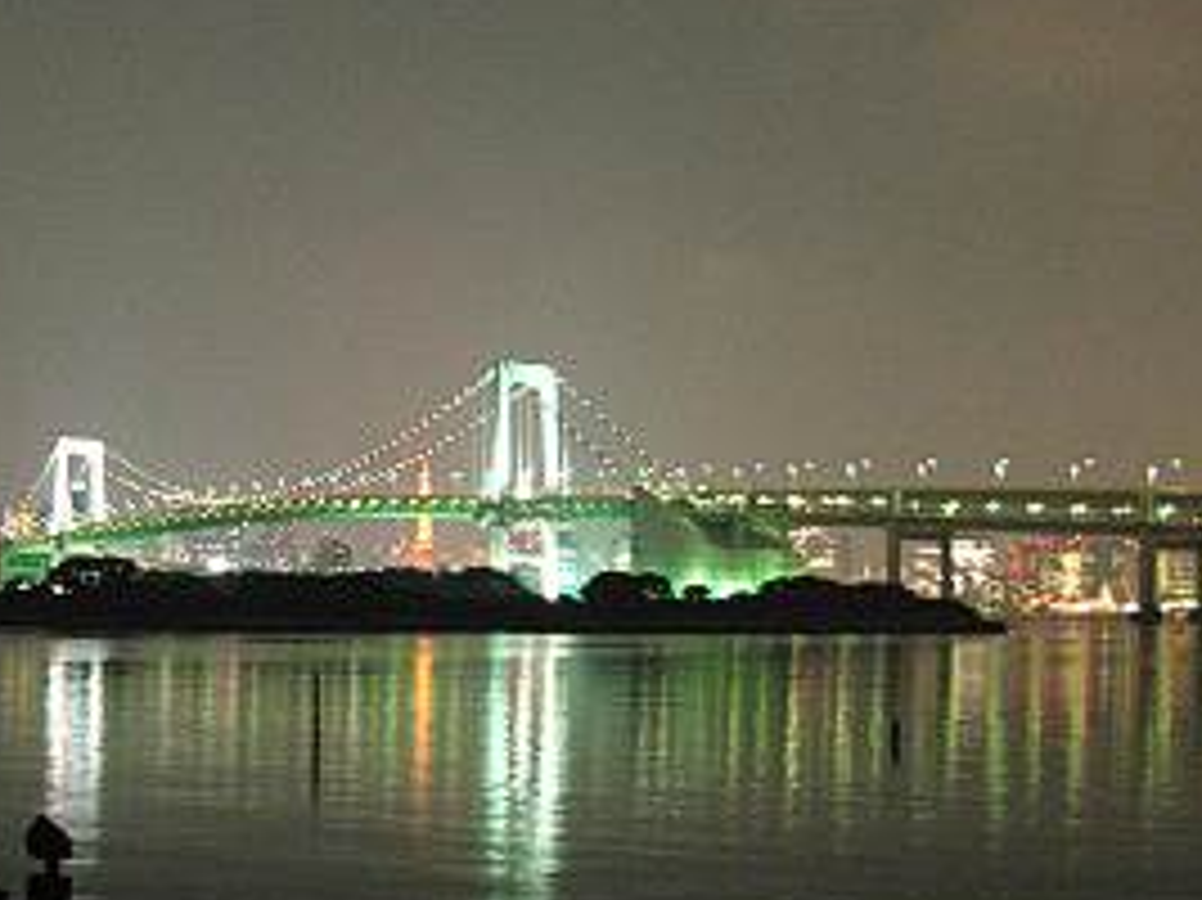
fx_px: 1978
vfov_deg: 25.6
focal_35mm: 57
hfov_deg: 33.5
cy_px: 486
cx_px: 396
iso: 400
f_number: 2.9
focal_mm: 6.3
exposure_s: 1/1.2
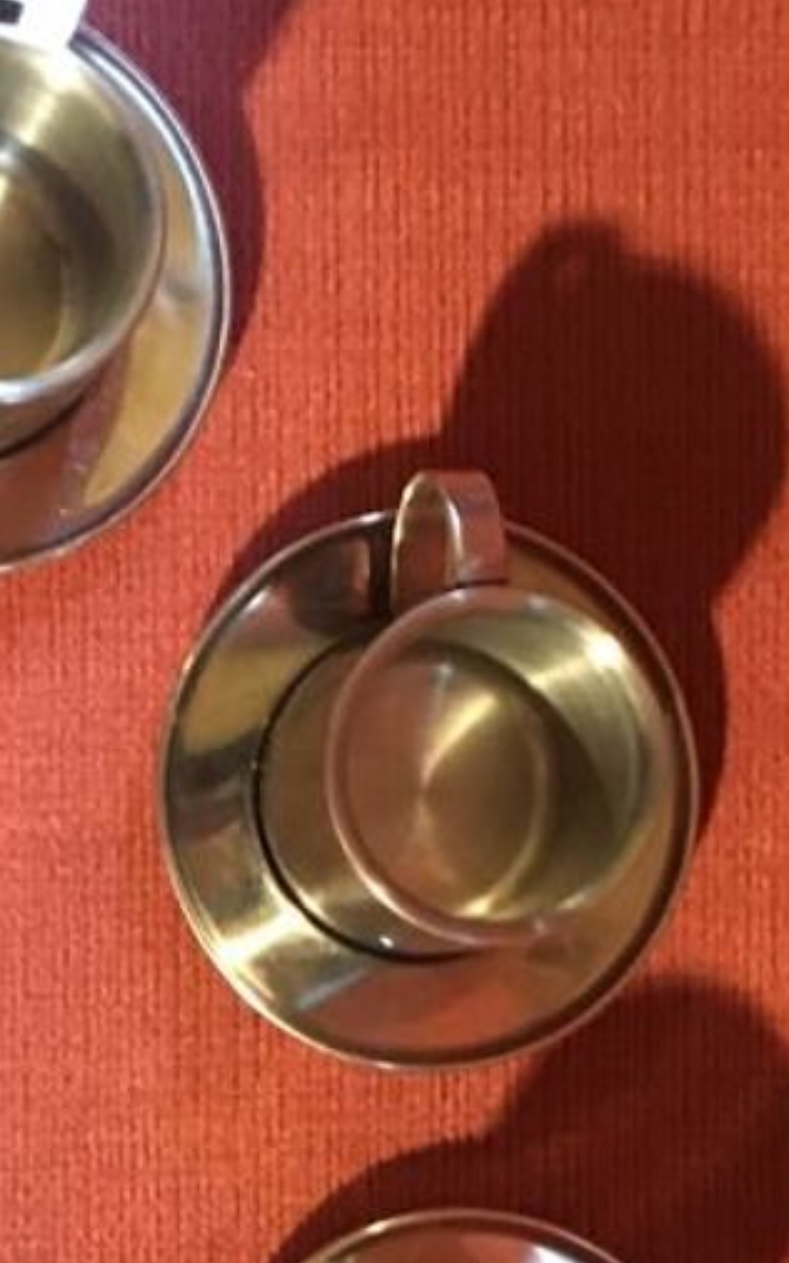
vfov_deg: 24.5
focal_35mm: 81
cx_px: -90
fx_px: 2788
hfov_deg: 15.6
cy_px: 1214
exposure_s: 1/20
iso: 200
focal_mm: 4.15
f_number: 2.2
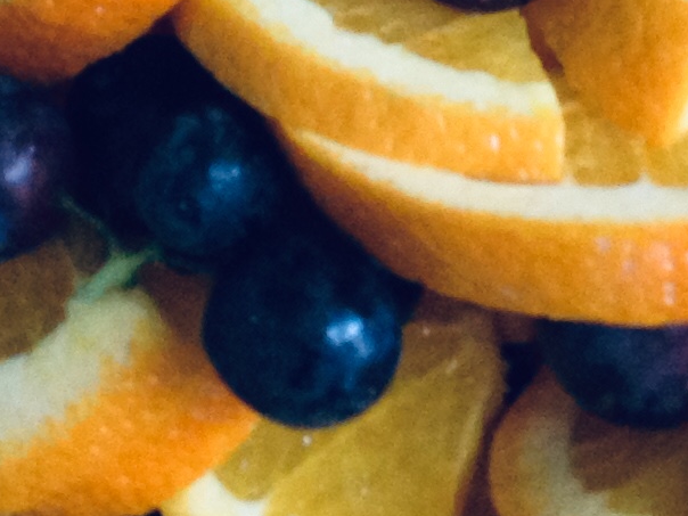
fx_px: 3756
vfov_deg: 7.5
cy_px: -529
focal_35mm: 189
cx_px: 374
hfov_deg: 10.5
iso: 160
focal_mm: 4.28
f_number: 2.4
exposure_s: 1/20
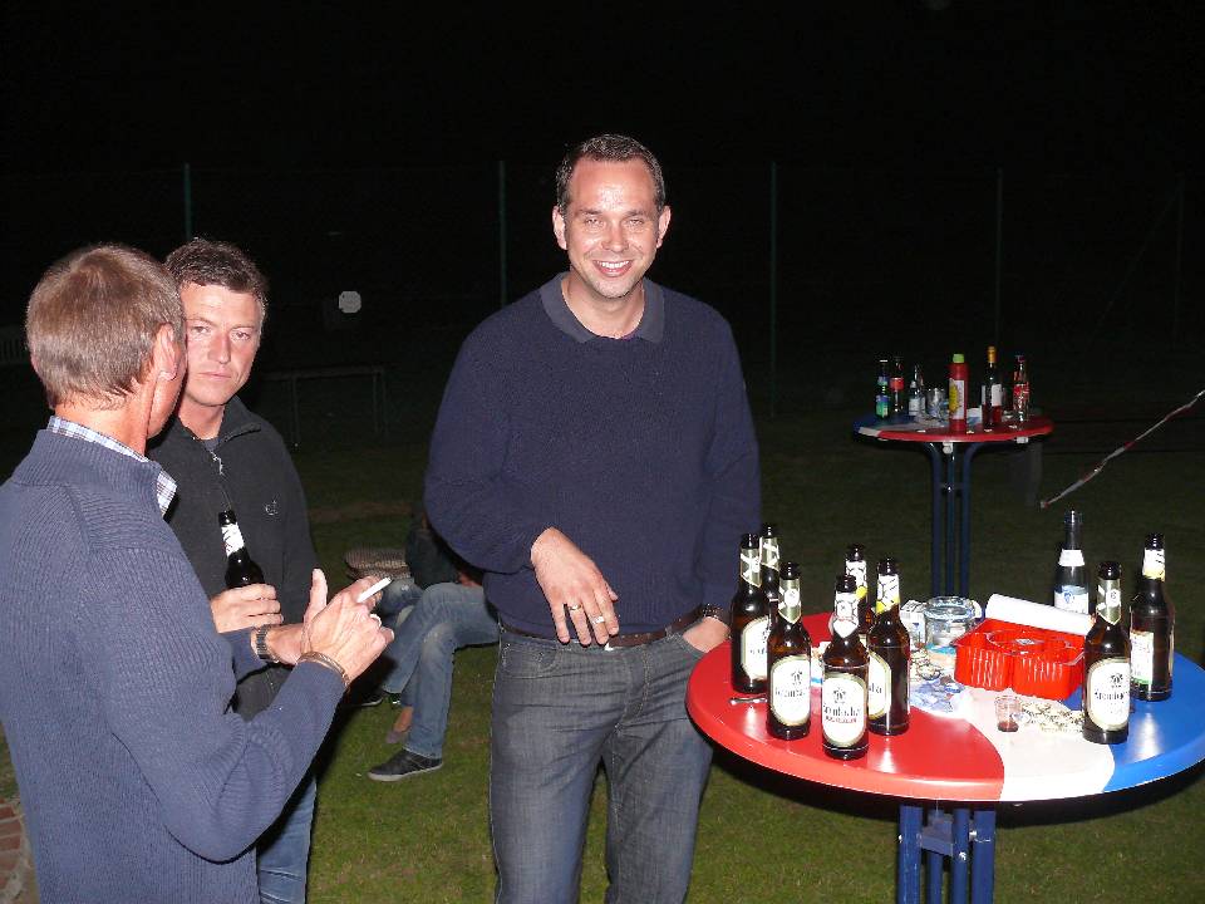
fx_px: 1218
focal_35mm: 35
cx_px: 602
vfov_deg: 40.7
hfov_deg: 52.6
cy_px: 452
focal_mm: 7.4
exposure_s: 1/30
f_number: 2.8
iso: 160
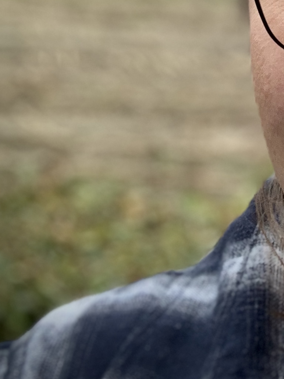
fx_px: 1050
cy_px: -101
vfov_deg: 19.1
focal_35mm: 96
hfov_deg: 14.5
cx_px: 403
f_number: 2.2
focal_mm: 2.87
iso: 64
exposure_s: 1/64
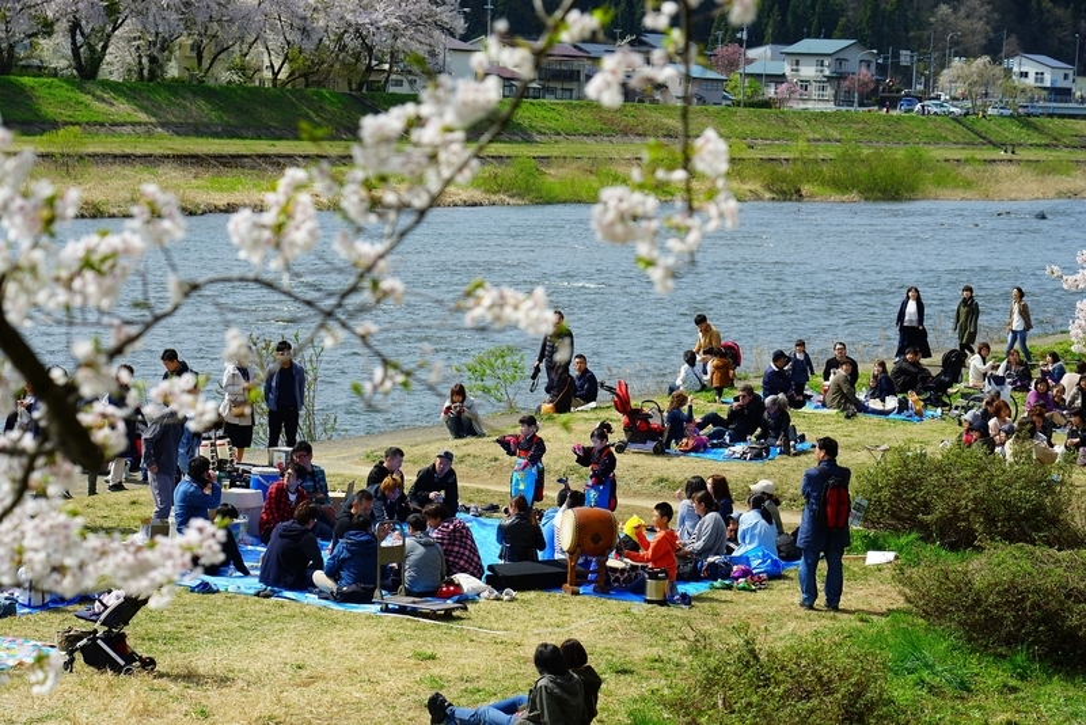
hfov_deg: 19.4
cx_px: 543
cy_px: 362
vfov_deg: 13.1
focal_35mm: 105
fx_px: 3168
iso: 100
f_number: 5.6
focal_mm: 105
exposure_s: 1/400
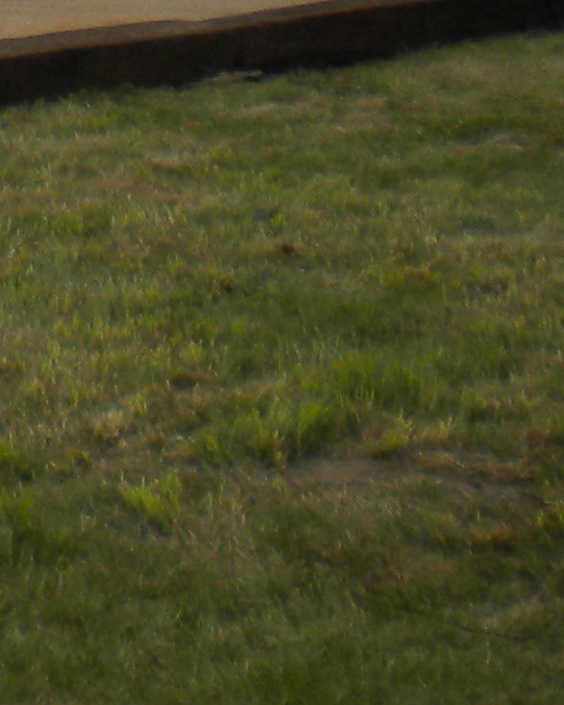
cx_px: -632
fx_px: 3549
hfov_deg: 8.5
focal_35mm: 170
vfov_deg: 10.8
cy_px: -462
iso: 80
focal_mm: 6.3
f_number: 4.6
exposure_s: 1/306
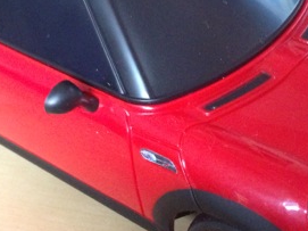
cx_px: 167
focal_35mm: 78
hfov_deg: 25.0
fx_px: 694
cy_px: 89
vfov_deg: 18.9
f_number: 2.4
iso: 400
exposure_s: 1/15
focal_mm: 4.13
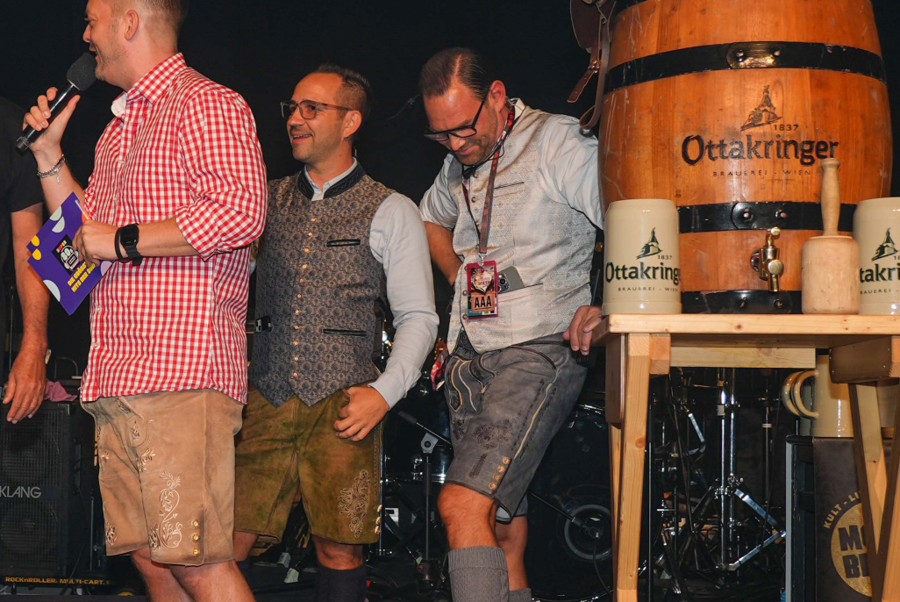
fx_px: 1576
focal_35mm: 63
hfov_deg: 30.8
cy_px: 332
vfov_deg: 21.6
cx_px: 144
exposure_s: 1/60
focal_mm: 24
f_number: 4
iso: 125
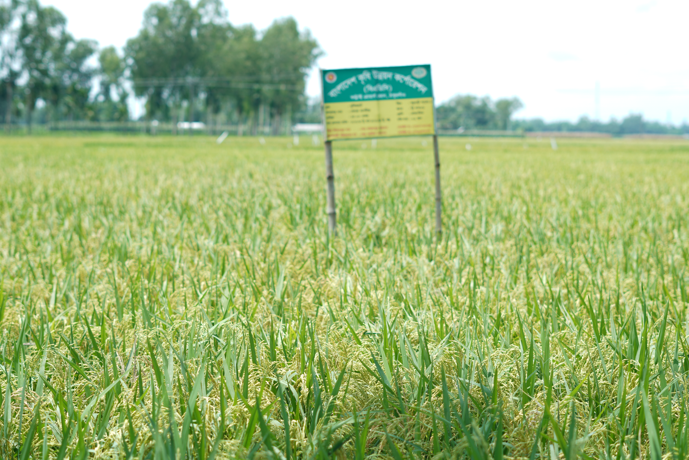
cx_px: 344
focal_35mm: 75
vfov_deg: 18.2
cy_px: 230
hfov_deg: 27.0
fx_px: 1435
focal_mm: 50
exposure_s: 1/500
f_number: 2.5
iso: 50
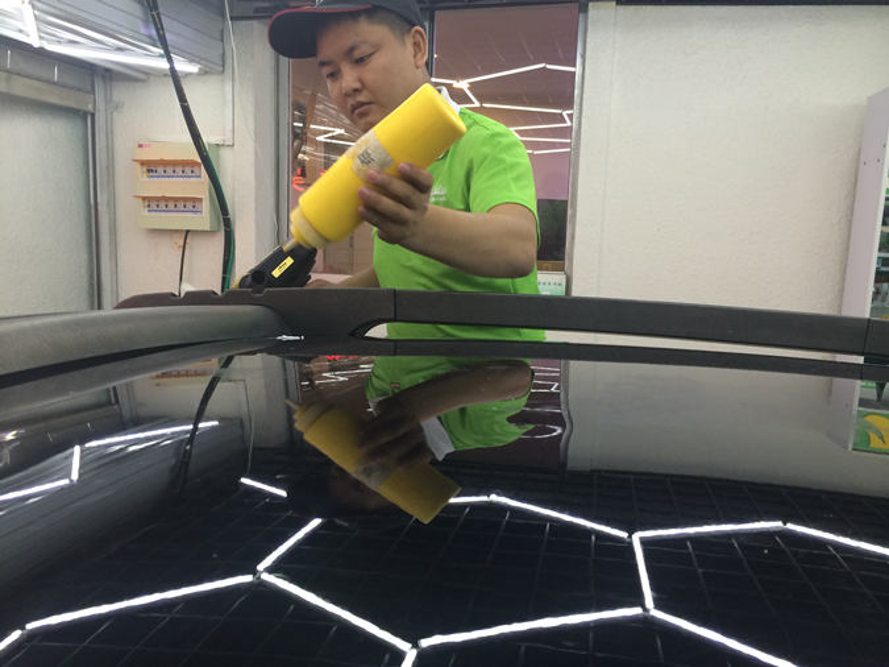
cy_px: 334
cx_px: 444
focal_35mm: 30
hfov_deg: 60.0
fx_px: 770
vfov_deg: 46.8
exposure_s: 1/33
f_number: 2.2
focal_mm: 4.12
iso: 40
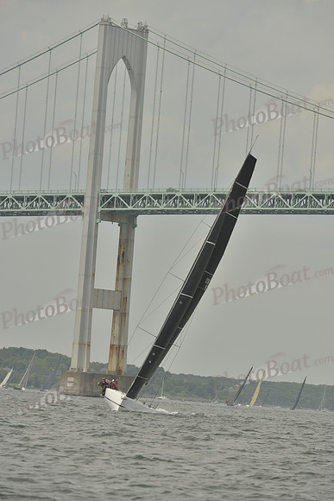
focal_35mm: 310
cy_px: 250
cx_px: 167
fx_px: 4311
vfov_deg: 6.6
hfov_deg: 4.4
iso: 280
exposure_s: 1/1000
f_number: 9
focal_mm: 310
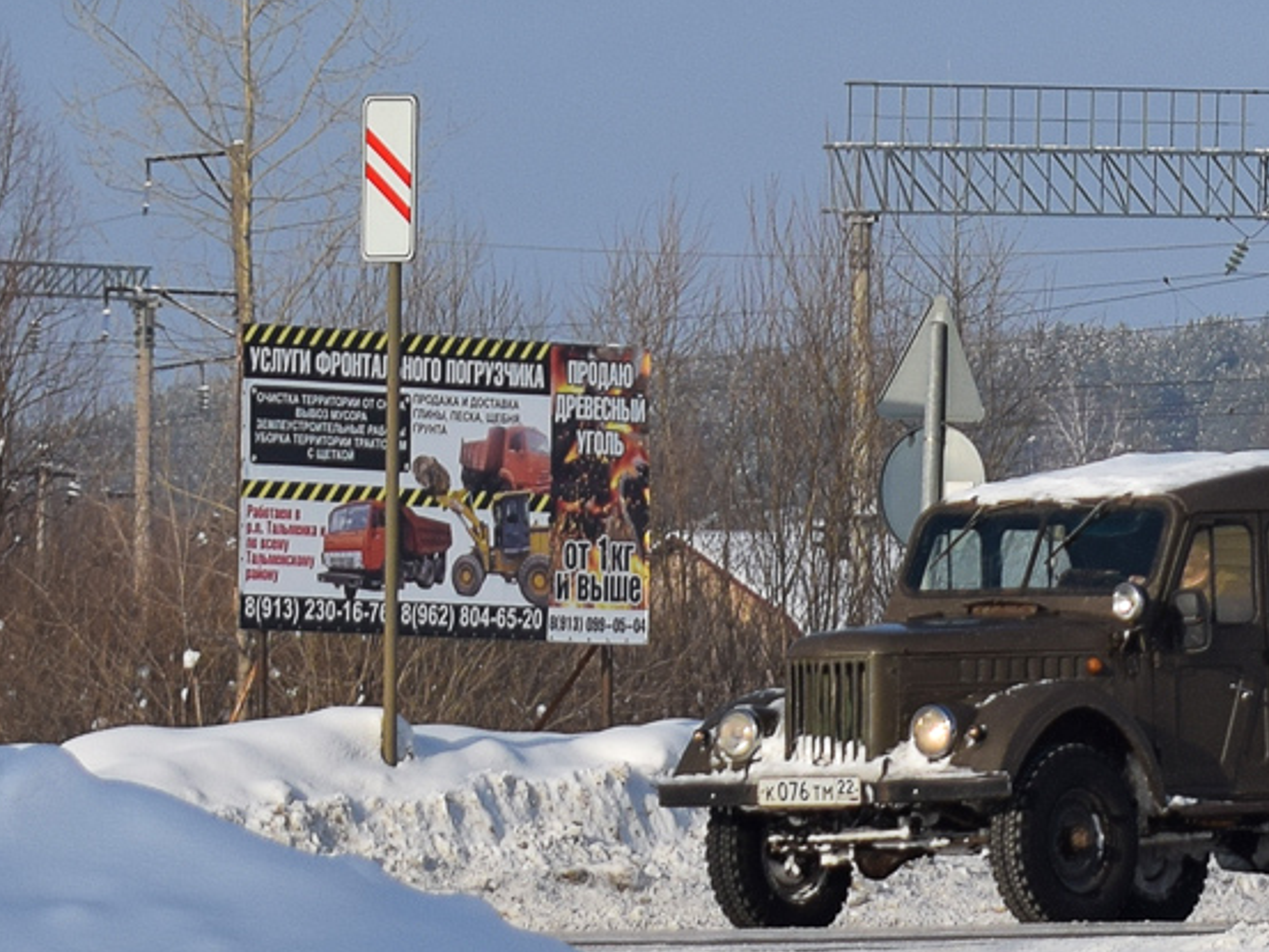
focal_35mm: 172
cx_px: 1037
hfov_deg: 11.4
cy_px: 427
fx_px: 6308
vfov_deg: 8.6
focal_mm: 55
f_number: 6.3
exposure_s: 1/800
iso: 100
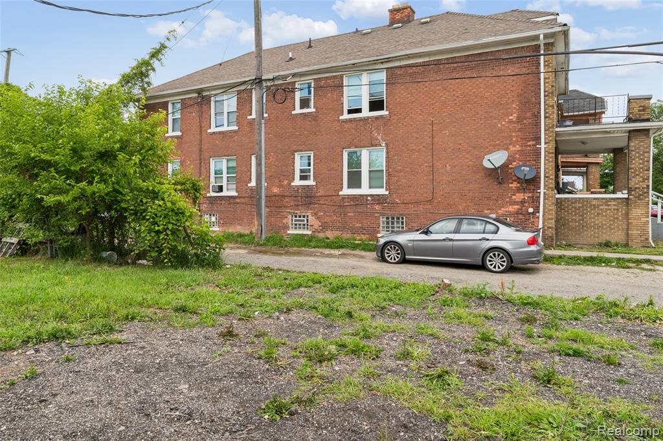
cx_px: 332
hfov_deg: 73.8
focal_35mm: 24
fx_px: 442
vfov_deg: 53.1
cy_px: 220
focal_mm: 24
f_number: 22
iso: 100
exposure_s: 1/8
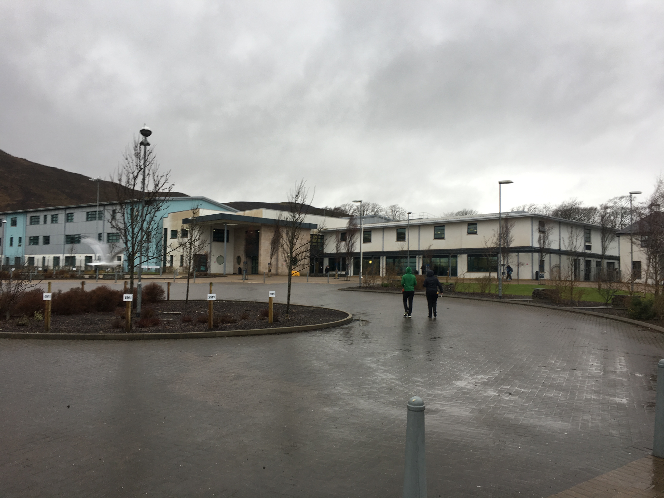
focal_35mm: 29
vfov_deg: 48.2
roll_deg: -0.7
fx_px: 556
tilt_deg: +4.0
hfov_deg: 61.7
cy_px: 249
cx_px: 332
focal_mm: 4.15
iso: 25
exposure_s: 1/127
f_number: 2.2
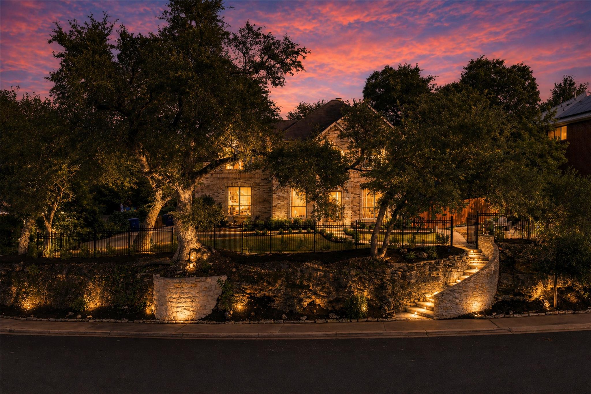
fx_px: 575
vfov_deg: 37.9
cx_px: 296
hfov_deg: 54.4
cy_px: 197
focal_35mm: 35
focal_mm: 35
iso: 320
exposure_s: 1/80
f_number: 9
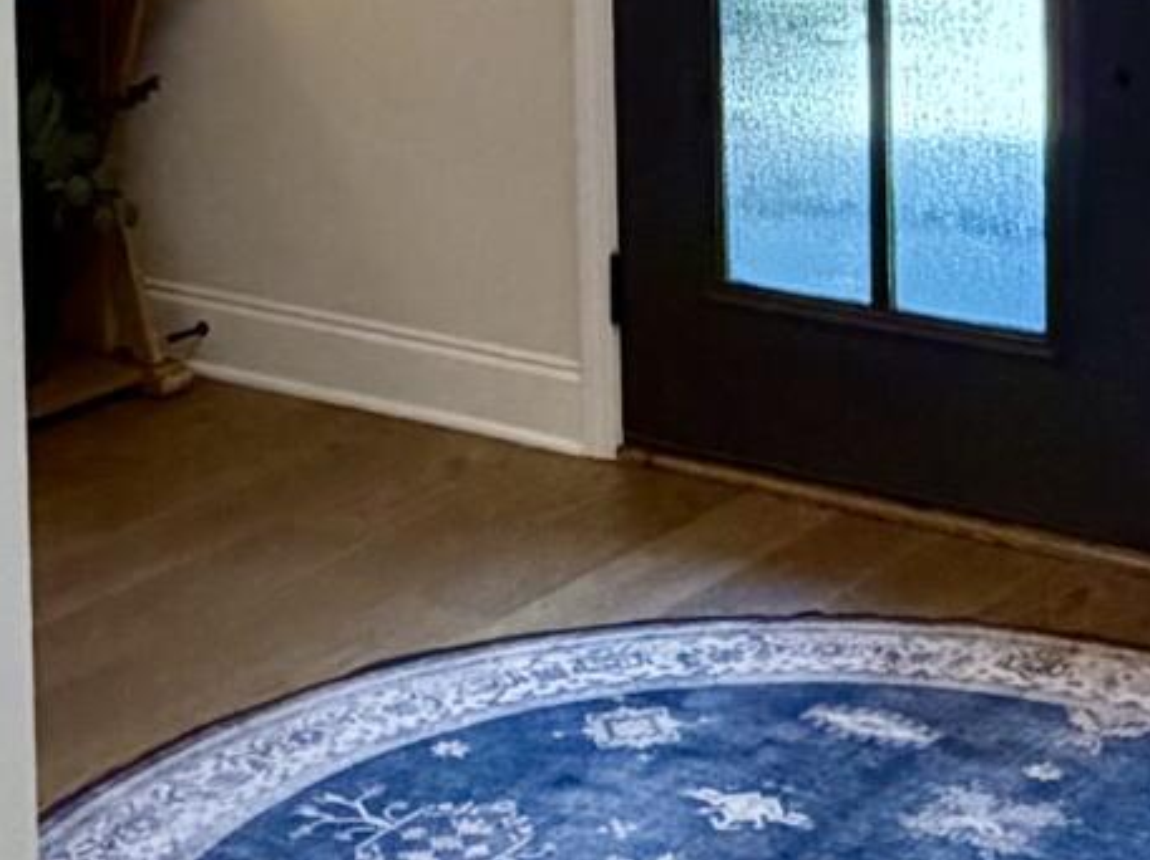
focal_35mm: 92
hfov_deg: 21.3
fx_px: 3054
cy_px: -453
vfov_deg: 14.8
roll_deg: +2.0
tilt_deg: -0.3
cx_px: 627
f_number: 2.2
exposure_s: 1/120
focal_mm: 2.22
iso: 320
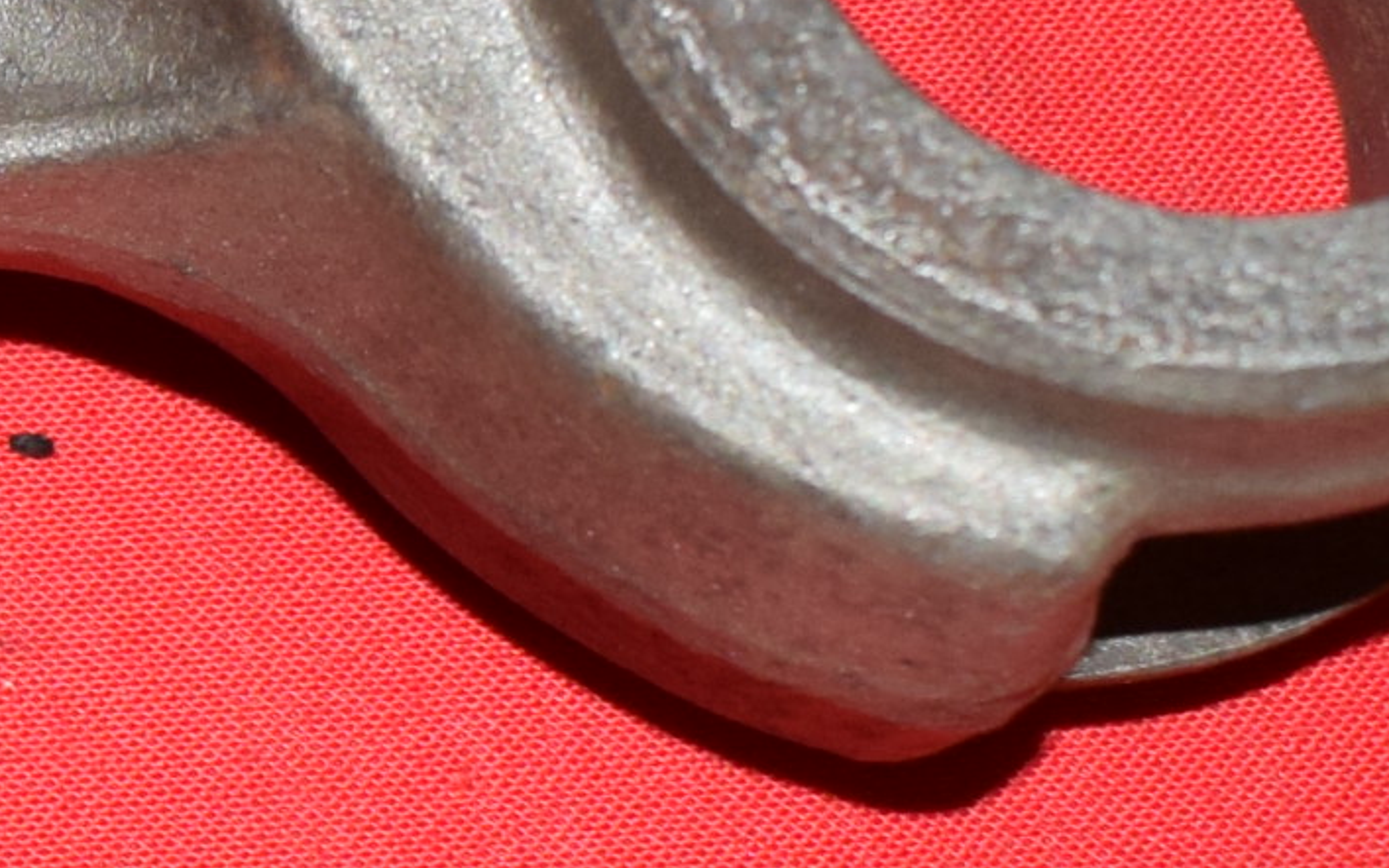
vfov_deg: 7.5
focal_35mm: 175
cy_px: 173
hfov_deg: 11.1
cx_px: -1220
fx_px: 6625
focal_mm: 18
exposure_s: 1/125
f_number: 5
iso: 640
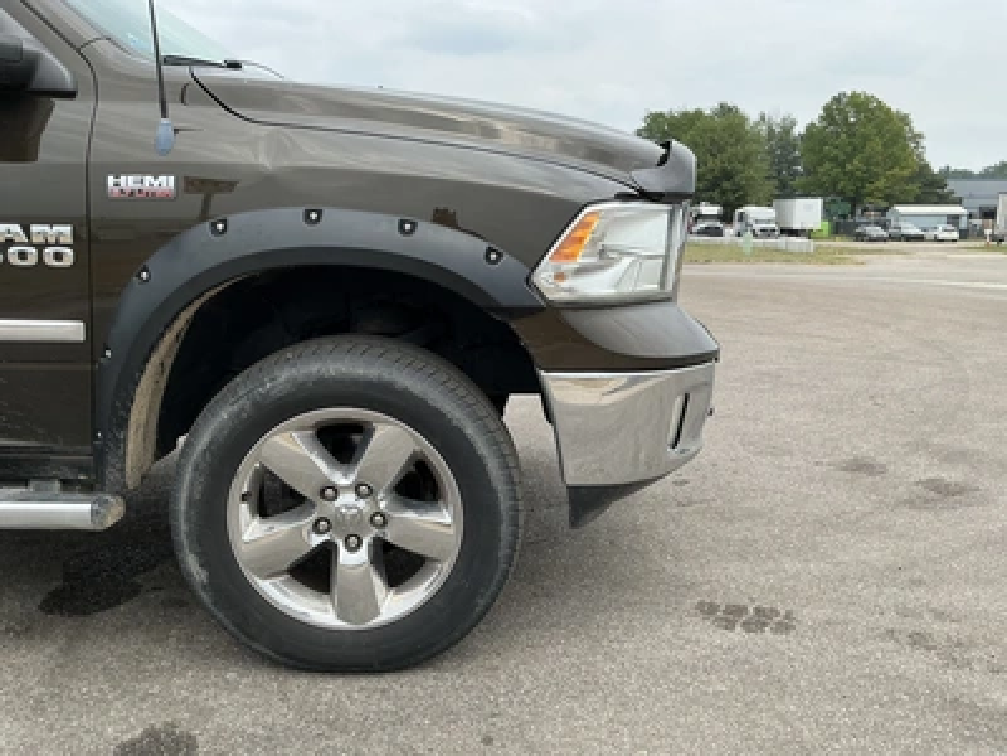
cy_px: 378
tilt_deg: -8.8
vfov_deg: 49.7
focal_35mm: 28
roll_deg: -0.8
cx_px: 504
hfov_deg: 63.4
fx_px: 815
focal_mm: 3
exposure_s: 1/883
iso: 25
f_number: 1.8
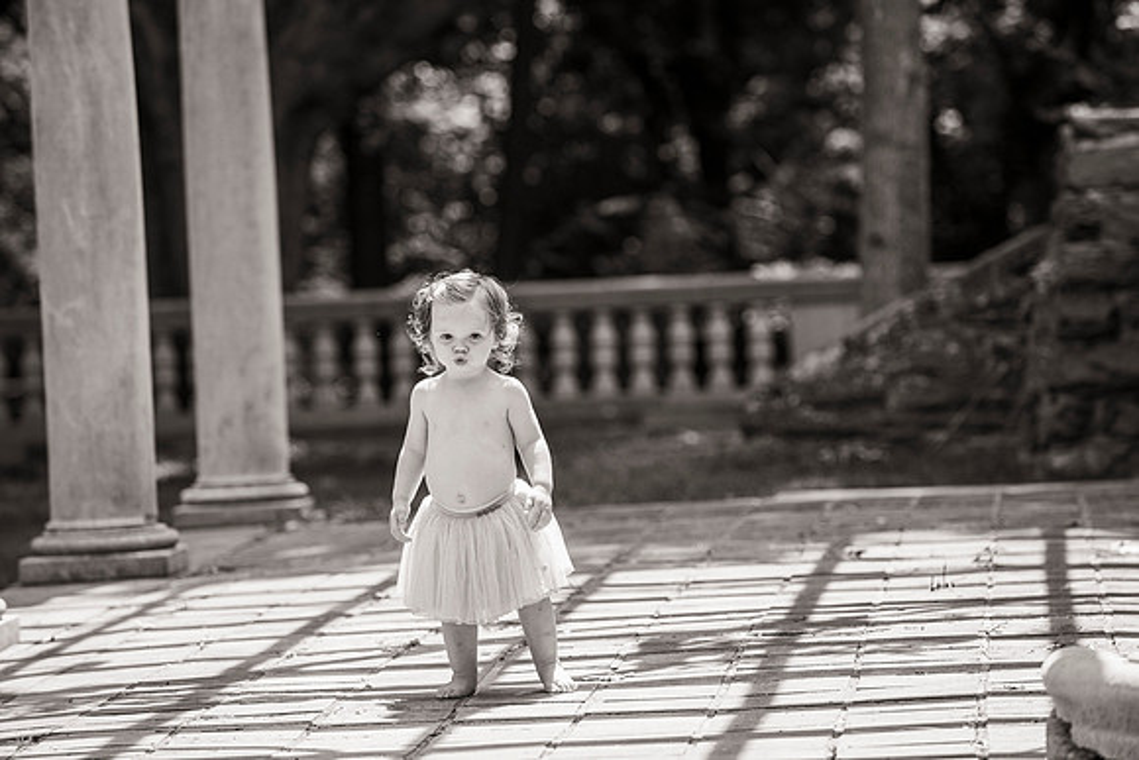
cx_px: 595
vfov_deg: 7.3
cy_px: 363
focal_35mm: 188
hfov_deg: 10.9
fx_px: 5955
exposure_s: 1/1600
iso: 640
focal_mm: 180
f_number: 4
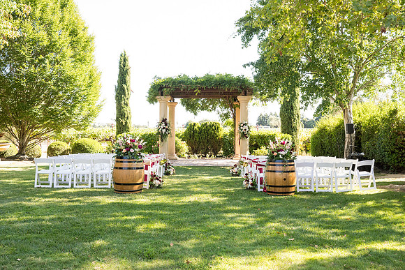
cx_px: 202
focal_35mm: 35
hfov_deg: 54.4
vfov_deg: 37.9
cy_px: 135
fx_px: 394
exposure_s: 1/320
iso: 1250
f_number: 6.3
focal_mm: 35
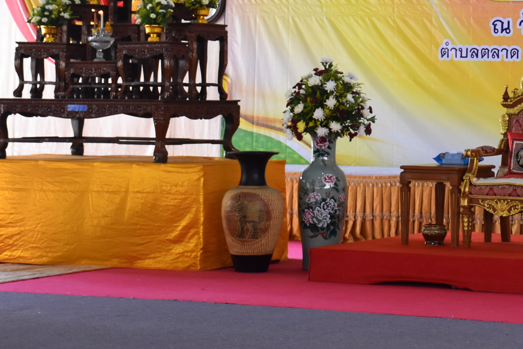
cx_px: 533
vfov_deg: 10.7
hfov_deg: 15.8
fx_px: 1848
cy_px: 22
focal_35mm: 127
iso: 800
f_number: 4.2
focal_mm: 35
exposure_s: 1/60
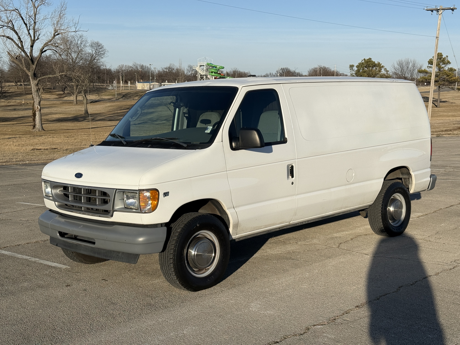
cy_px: 172
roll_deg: -0.8
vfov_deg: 30.3
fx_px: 638
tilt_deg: -8.9
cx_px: 230
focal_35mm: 48
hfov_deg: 39.7
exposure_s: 1/6536
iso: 64
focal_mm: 6.76
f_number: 1.78
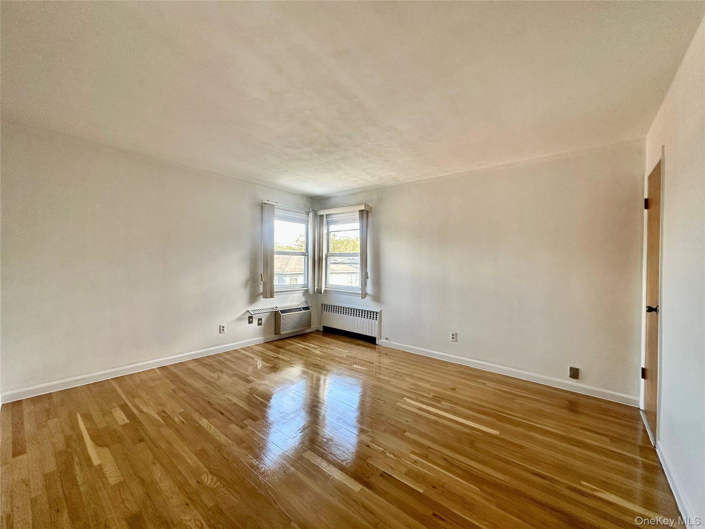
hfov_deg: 102.1
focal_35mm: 14
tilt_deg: -0.8
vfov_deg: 85.7
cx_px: 352
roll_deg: -1.3
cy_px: 264
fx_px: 285
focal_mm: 2.22
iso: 100
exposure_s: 1/99
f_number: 2.2
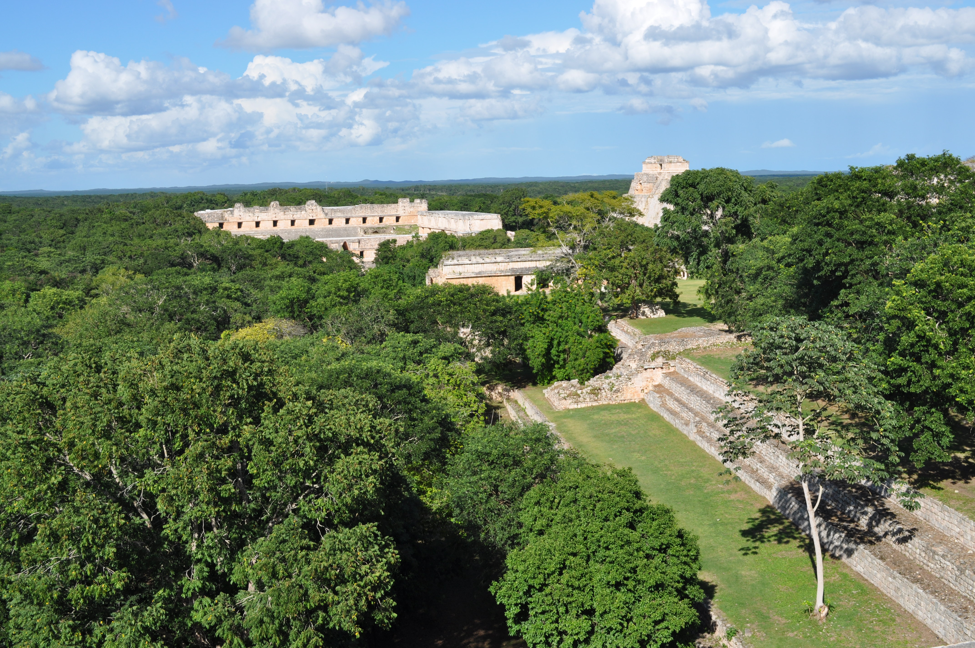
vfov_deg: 31.8
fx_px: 1136
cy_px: 324
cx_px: 488
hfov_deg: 46.4
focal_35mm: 42
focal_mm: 28
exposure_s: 1/320
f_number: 9
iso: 200
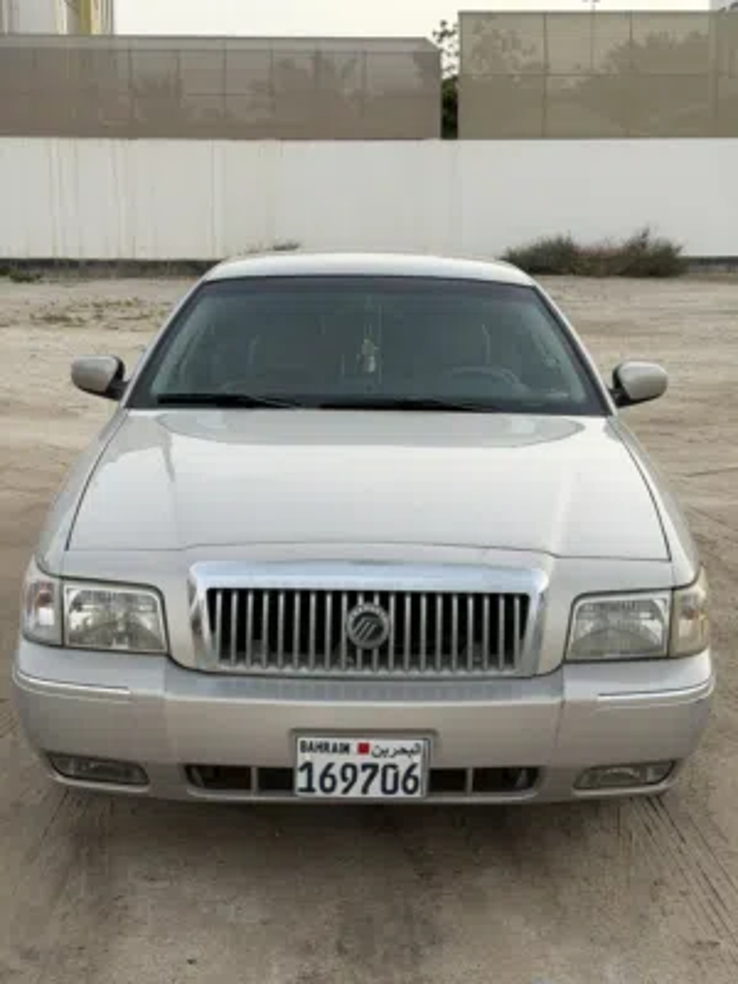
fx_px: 1364
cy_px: 492
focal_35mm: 48
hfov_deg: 30.3
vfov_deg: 39.7
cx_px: 369
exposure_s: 1/114
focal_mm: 6.76
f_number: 1.78
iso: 100
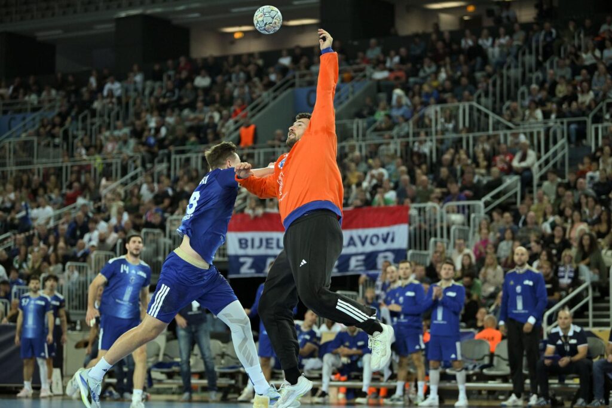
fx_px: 1785
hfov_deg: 19.5
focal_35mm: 105
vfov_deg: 13.0
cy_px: 204
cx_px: 306
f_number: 2.8
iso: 2500
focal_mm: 105
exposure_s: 1/2000
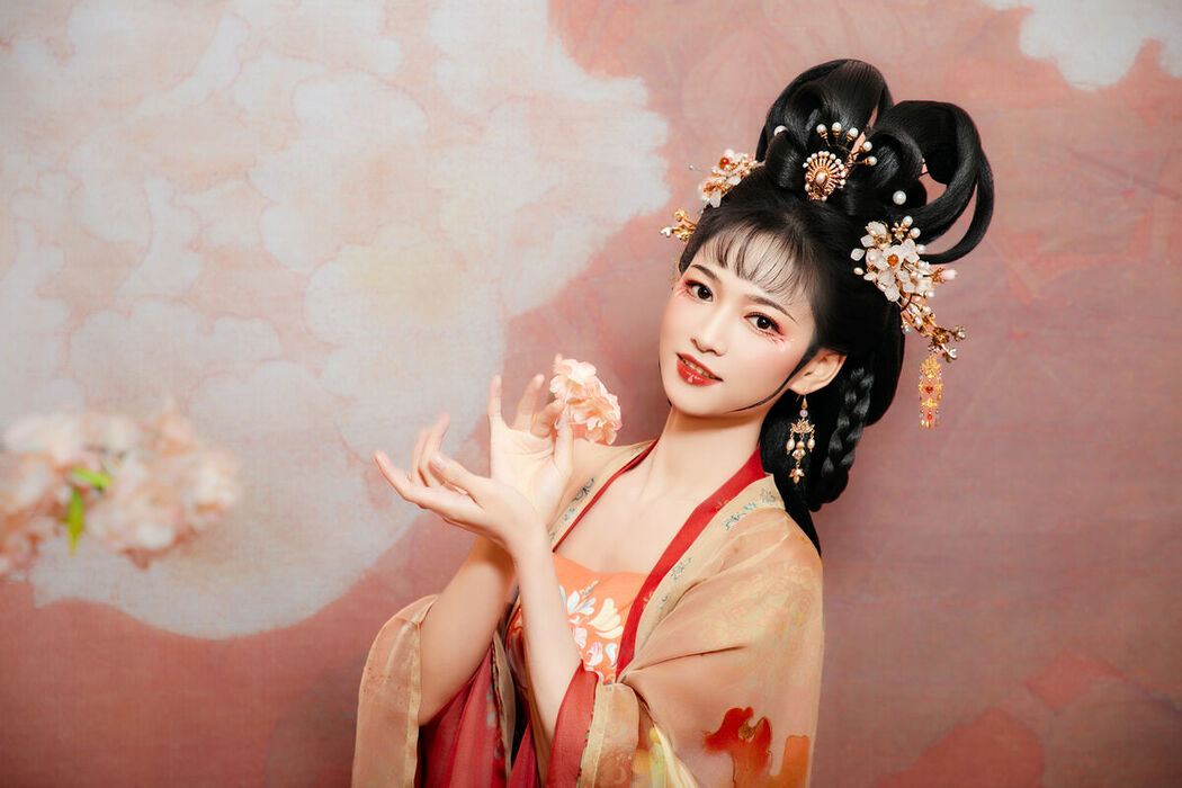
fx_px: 3119
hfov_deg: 21.5
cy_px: 394
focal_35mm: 95
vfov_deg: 14.4
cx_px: 591
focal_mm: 97
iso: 100
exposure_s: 1/160
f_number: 5
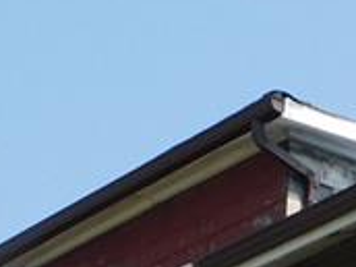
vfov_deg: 5.9
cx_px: 637
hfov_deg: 8.0
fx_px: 2448
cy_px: 700
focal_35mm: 238
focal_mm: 7.1
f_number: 3.6
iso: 125
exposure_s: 1/1000
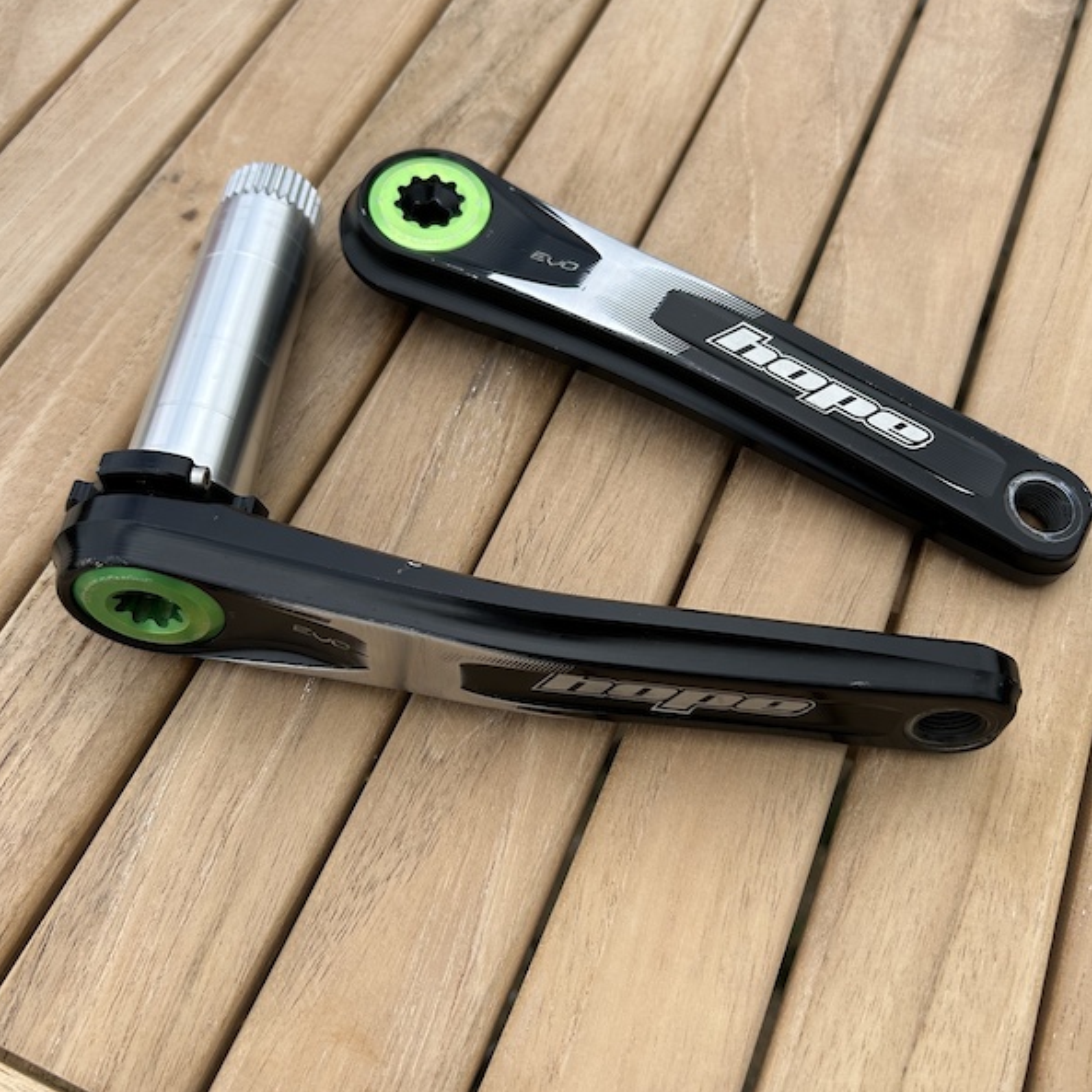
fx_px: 1106
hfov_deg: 52.5
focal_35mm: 31
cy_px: 571
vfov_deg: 52.5
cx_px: 541
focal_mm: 5.7
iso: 50
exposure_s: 1/2045
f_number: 1.5
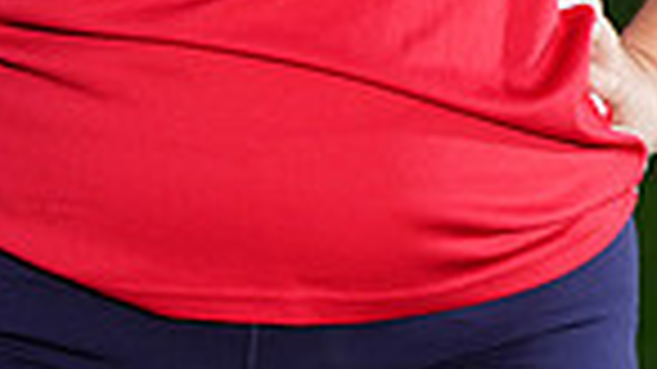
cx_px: 184
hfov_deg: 3.3
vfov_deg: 1.8
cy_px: -308
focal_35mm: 658
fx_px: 11459
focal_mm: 158
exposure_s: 1/125
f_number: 5
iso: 320
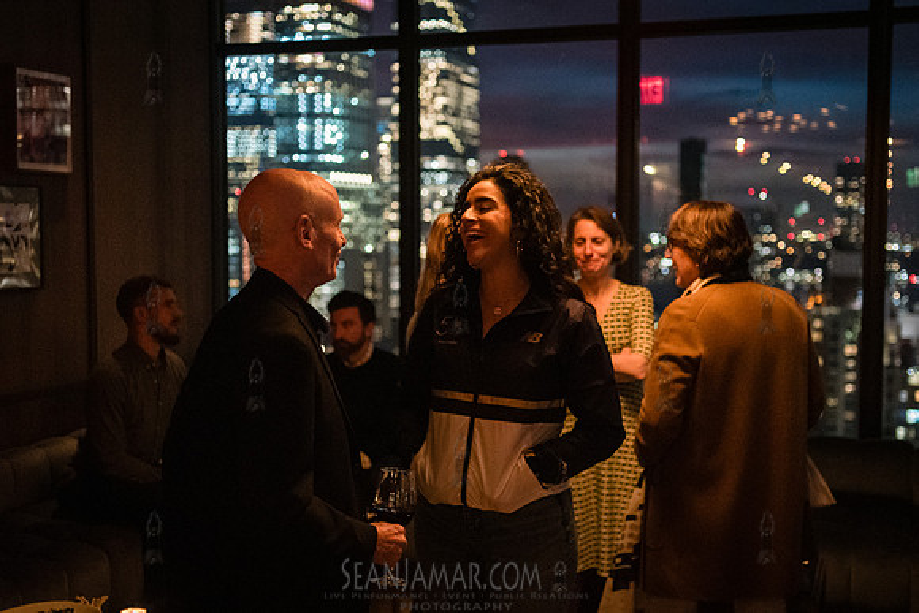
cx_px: 497
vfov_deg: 30.5
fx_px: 1126
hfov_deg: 44.3
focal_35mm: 44
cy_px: 309
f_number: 2.5
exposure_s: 1/125
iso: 10000
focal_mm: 35
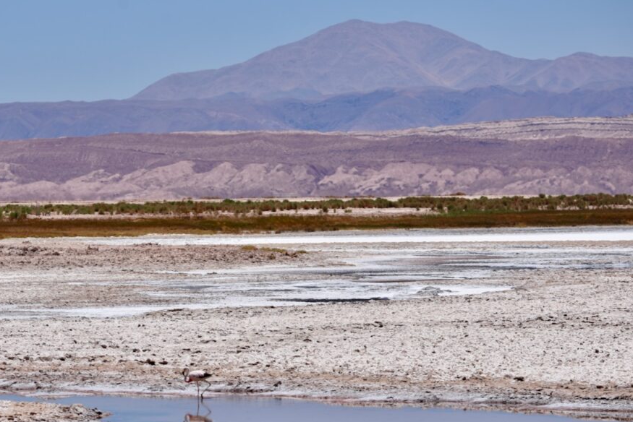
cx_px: 271
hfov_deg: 10.7
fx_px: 3395
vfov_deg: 7.1
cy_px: 246
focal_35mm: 193
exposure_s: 1/1250
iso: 100
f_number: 7.1
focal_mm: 165
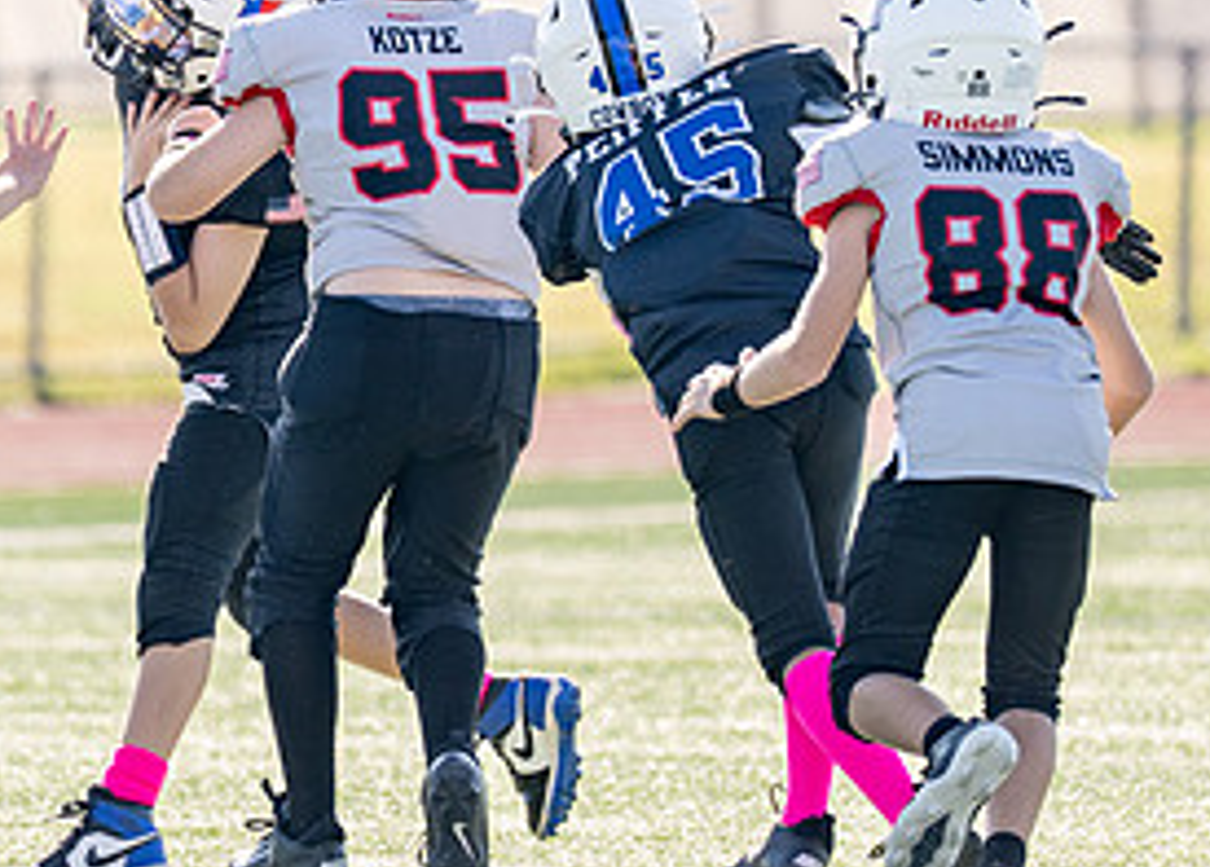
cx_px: 223
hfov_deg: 3.0
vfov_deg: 2.2
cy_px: 194
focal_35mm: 670
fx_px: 23047
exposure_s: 1/1600
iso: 160
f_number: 2.8
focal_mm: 200
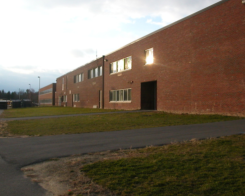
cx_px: 122
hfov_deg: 46.8
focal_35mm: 39
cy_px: 97
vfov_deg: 38.2
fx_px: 283
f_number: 4.5
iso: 100
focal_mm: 5.6
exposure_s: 1/210
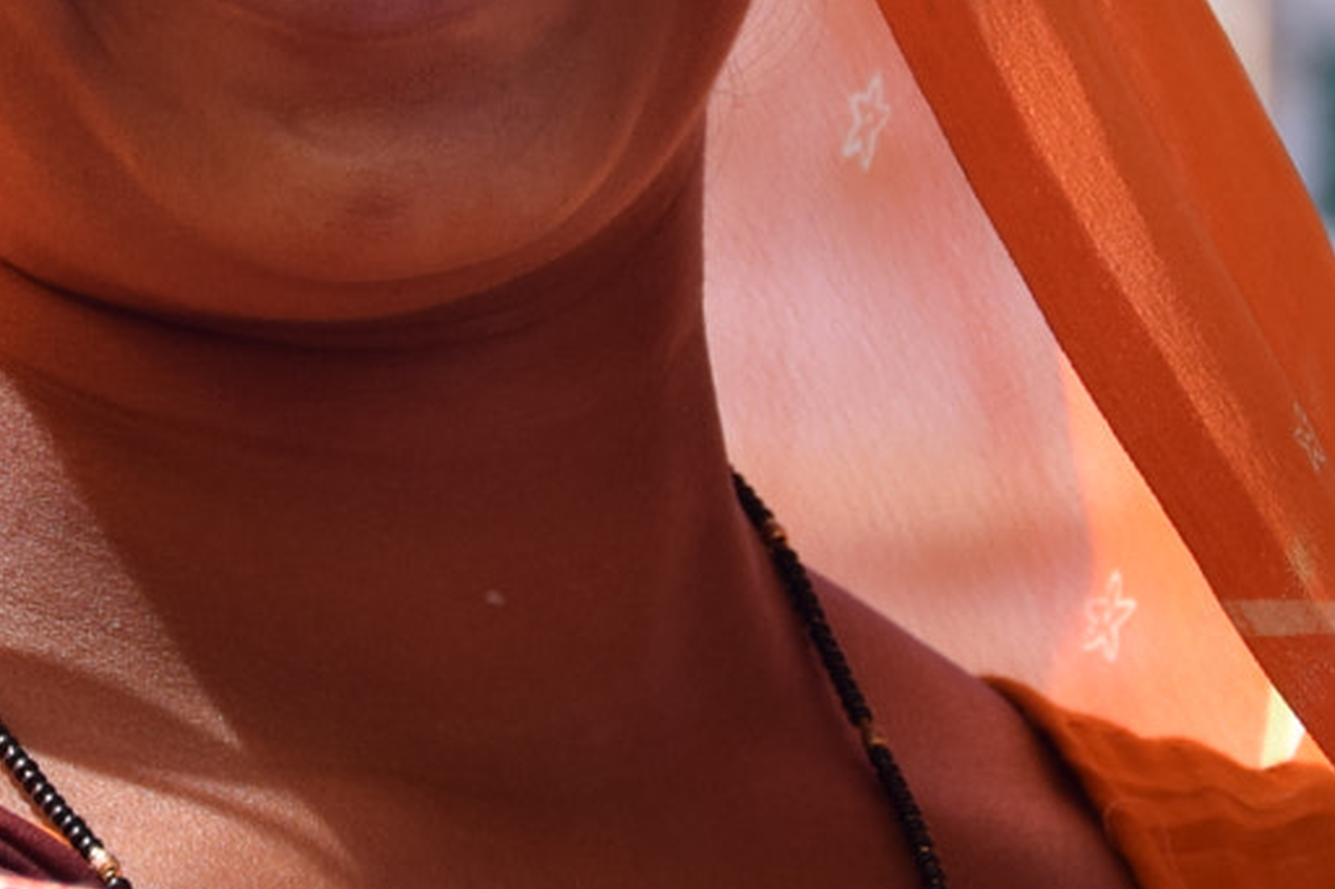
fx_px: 14679
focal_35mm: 396
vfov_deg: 3.5
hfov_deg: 5.2
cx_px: 96
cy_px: -192
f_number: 5.3
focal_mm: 66
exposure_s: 1/400
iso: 200
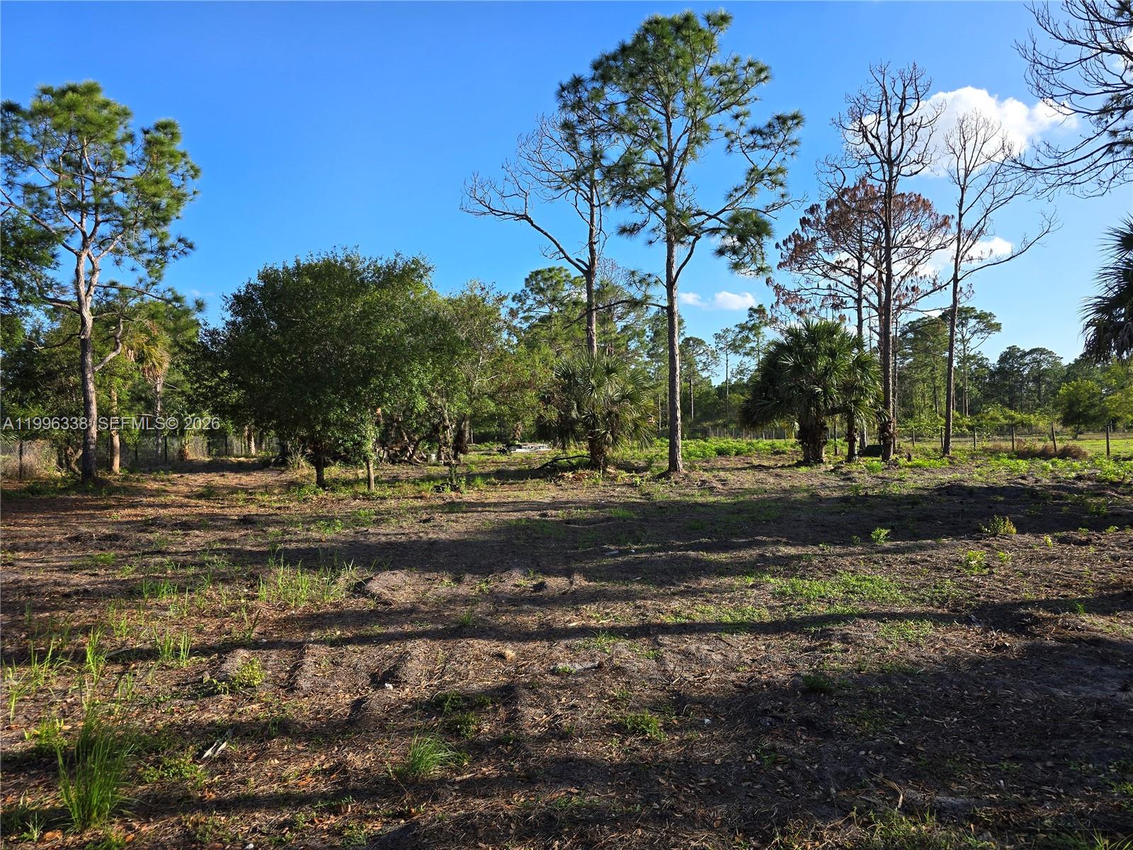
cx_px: 566
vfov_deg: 58.9
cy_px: 425
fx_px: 753
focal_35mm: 23
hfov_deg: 73.9
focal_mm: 6.3
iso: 12
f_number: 1.7
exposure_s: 1/411
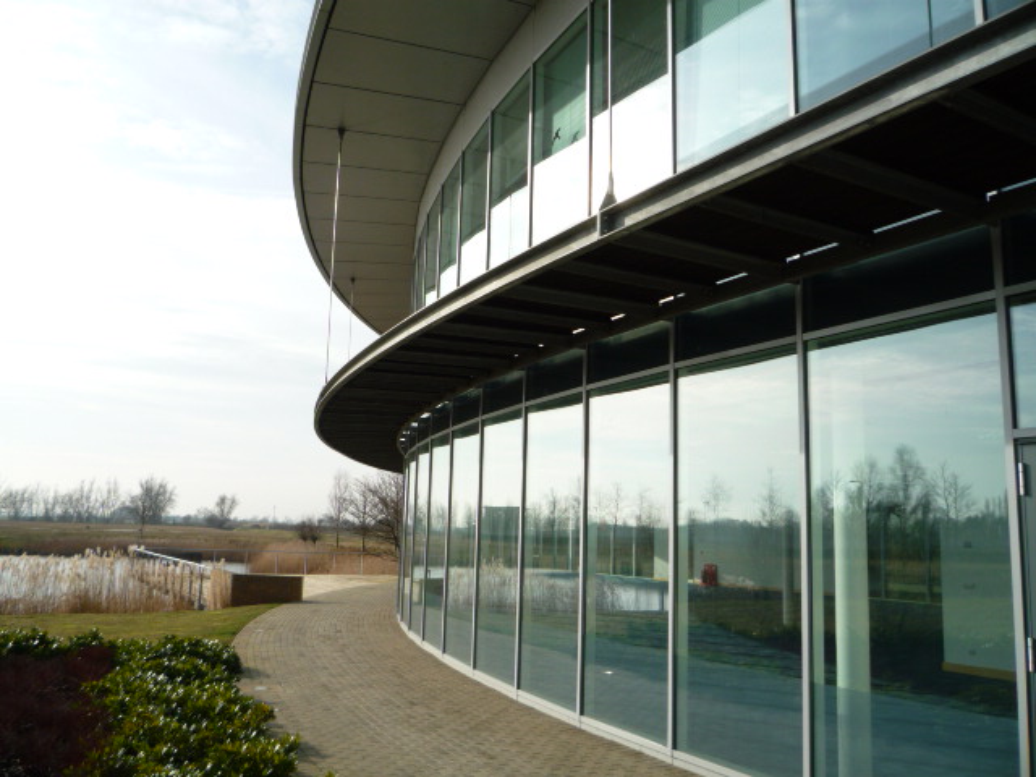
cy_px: 388
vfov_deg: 46.8
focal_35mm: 30
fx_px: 898
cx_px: 518
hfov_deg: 60.0
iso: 100
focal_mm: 5.2
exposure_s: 1/400
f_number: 5
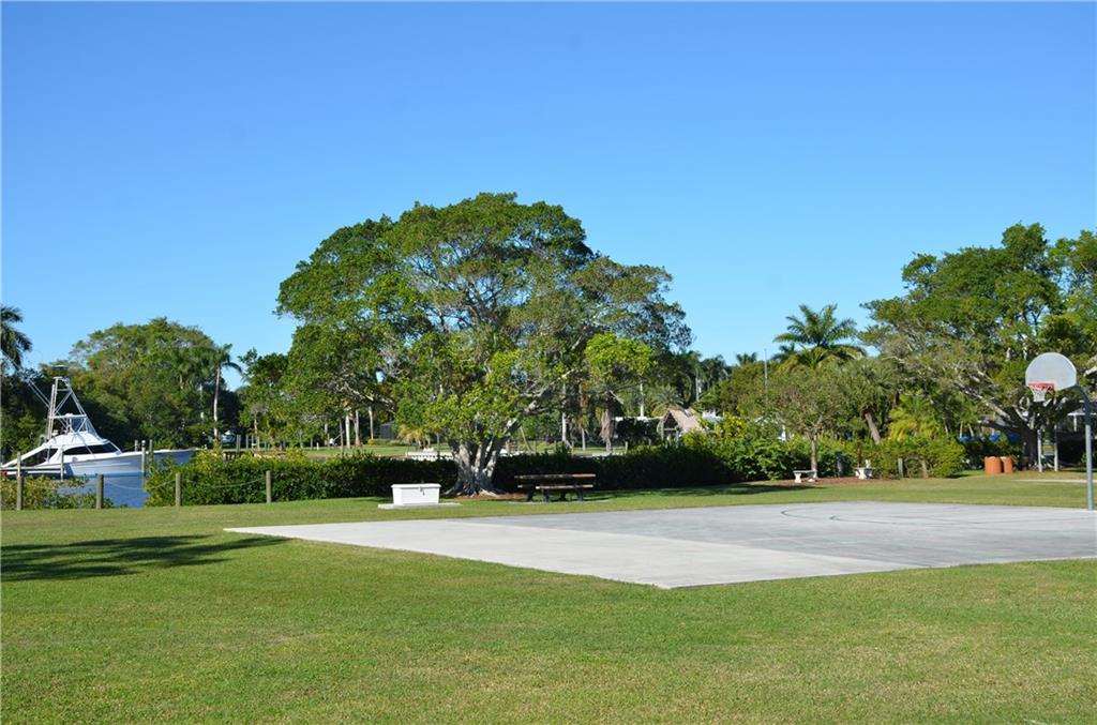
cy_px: 362
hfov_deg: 39.0
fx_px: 1550
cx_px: 548
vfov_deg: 26.3
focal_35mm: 51
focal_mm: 34
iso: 100
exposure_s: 1/250
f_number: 8
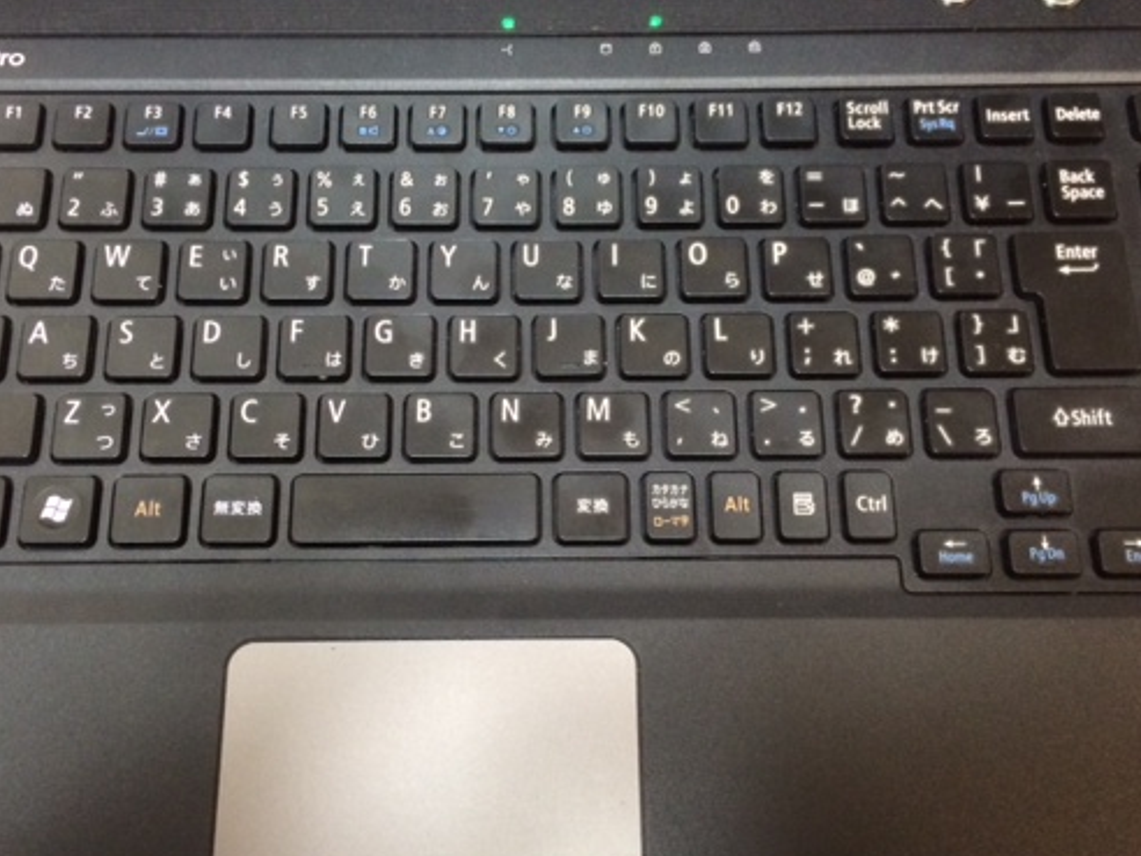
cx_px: 552
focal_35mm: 39
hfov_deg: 47.9
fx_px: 1286
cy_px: 480
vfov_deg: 36.8
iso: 320
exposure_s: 1/30
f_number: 2.2
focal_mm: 4.12
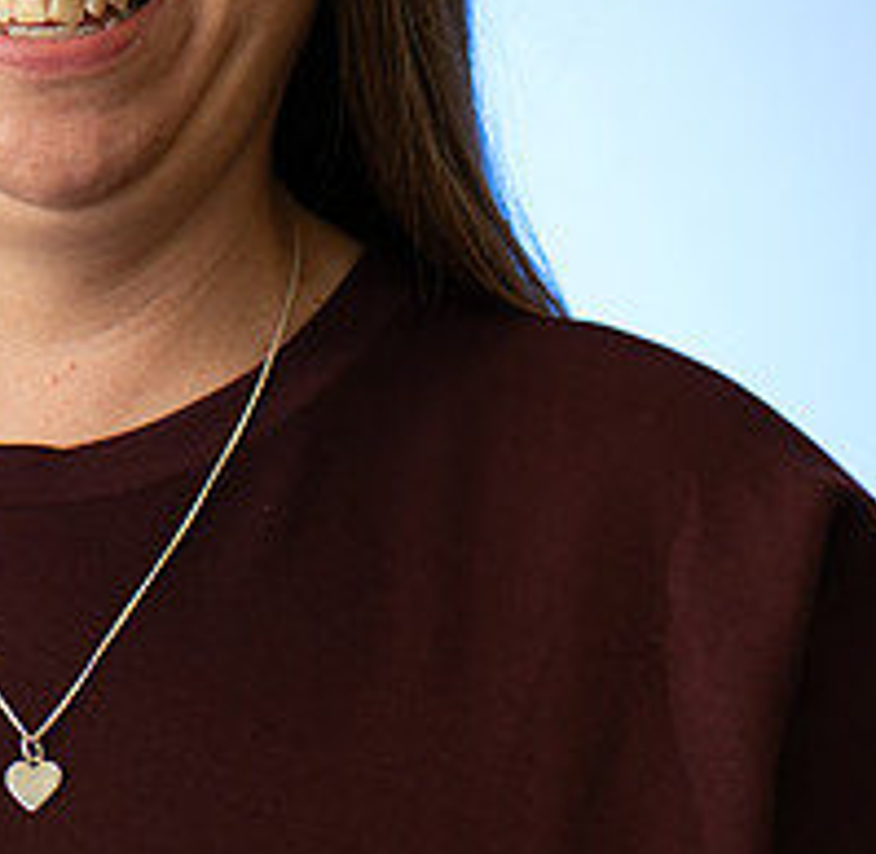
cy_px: 713
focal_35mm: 304
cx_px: 180
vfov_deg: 5.7
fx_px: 8595
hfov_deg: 5.8
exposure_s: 1/200
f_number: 1.8
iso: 125
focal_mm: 50
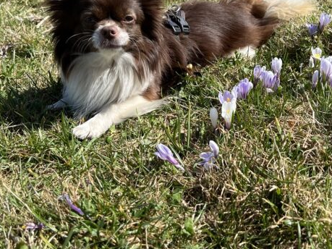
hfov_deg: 33.2
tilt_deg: -26.5
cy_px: 64
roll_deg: -3.7
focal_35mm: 58
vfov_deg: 24.9
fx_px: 556
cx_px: 196
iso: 50
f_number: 1.5
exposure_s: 1/2571
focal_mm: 5.7
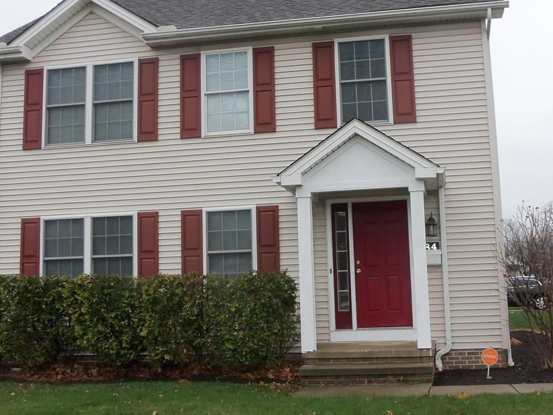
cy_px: 195
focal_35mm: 46
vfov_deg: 31.5
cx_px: 314
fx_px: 735
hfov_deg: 41.2
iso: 100
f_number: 3.6
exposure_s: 1/80
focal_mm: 6.7
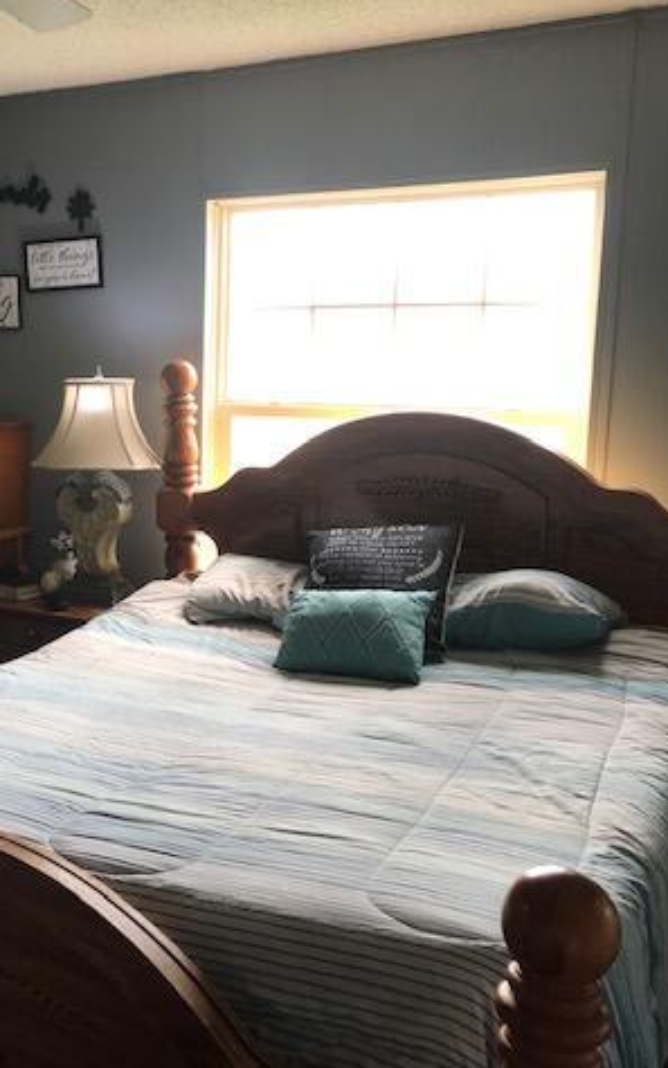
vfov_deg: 49.3
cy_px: 533
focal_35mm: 40
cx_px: 54
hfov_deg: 30.4
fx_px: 1165
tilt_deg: -9.8
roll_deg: +0.2
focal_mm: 3.99
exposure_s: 1/40
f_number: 1.8
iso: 25
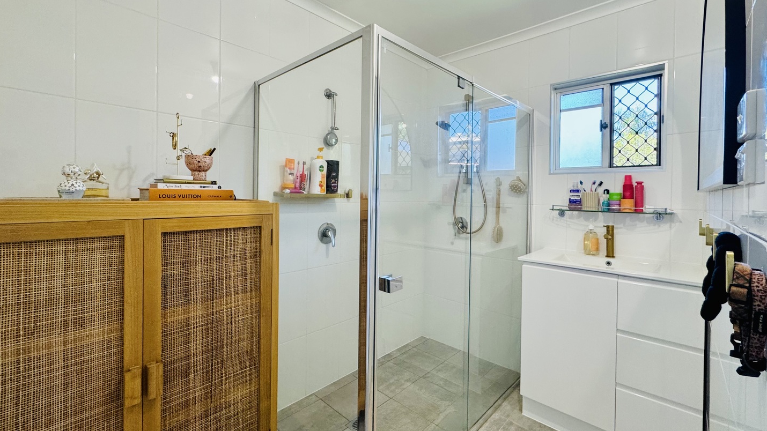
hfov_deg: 99.4
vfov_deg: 67.0
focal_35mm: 16
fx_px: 325
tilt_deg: -0.8
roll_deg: -0.6
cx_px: 391
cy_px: 199
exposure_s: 1/100
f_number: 2.2
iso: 200
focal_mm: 2.22
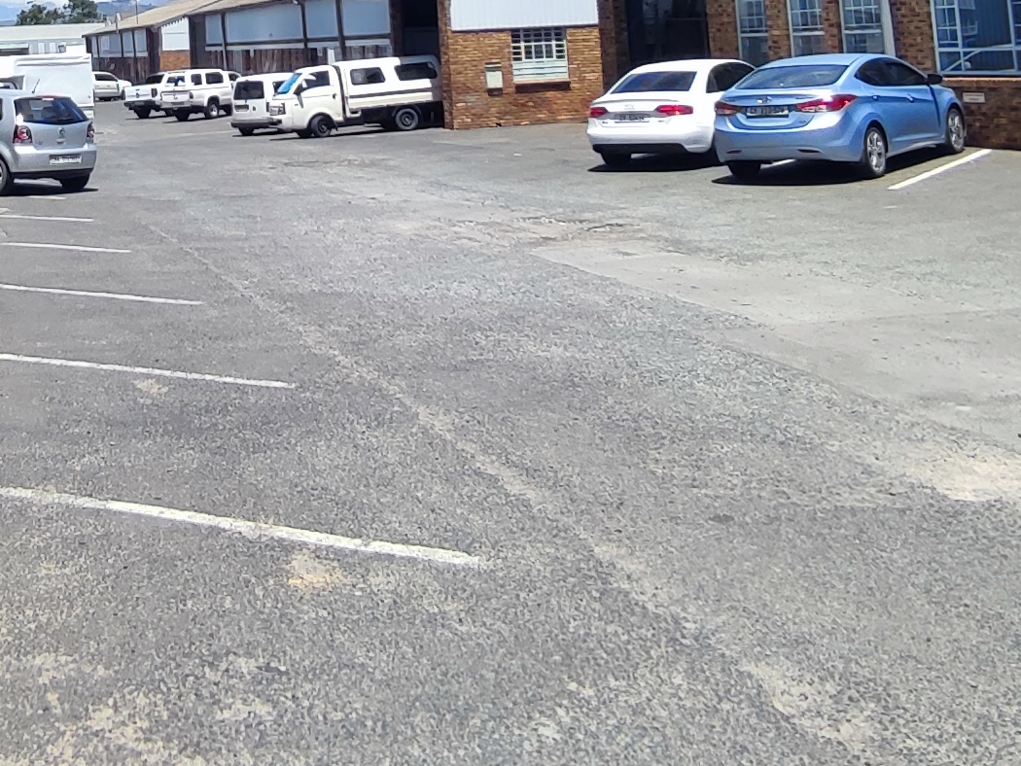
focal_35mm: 50
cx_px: 214
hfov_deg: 36.9
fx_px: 1475
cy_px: -148
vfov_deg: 26.1
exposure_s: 1/1106
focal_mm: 1.65
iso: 50
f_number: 2.2
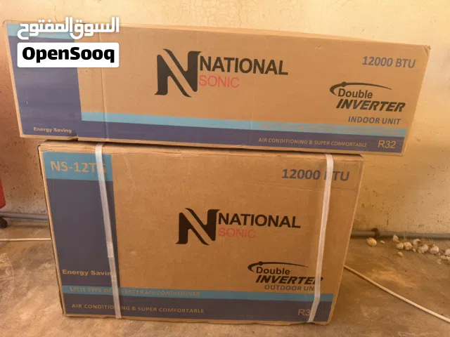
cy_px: 168
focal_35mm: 24
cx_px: 225
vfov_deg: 56.8
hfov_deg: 71.6
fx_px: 312
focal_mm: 6.76
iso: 64
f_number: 1.78
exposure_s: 1/121
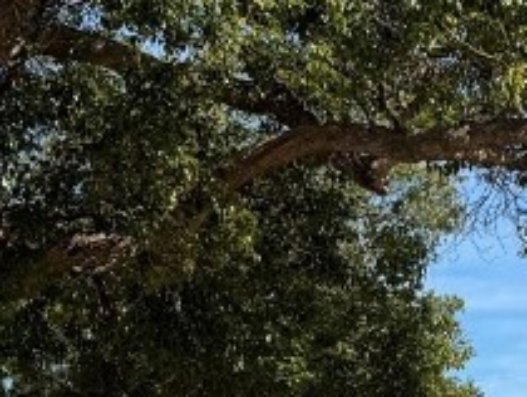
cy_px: 457
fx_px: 1783
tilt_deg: +2.7
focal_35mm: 117
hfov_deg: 16.5
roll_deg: +0.4
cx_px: 517
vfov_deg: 12.4
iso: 80
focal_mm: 6.76
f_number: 1.78
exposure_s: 1/4310
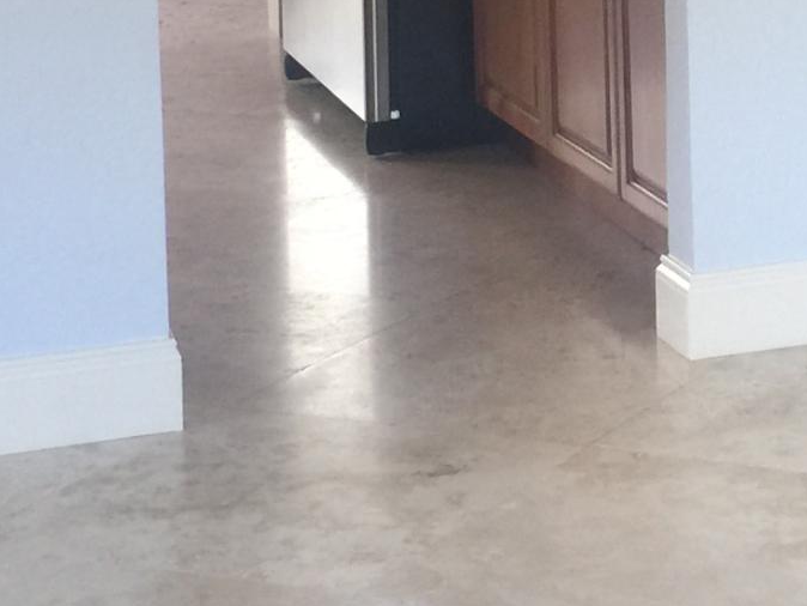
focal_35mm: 129
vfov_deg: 11.0
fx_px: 3008
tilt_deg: -3.5
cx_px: 894
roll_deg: +1.5
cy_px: -325
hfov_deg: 14.9
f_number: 2.2
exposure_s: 1/30
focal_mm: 4.15
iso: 32
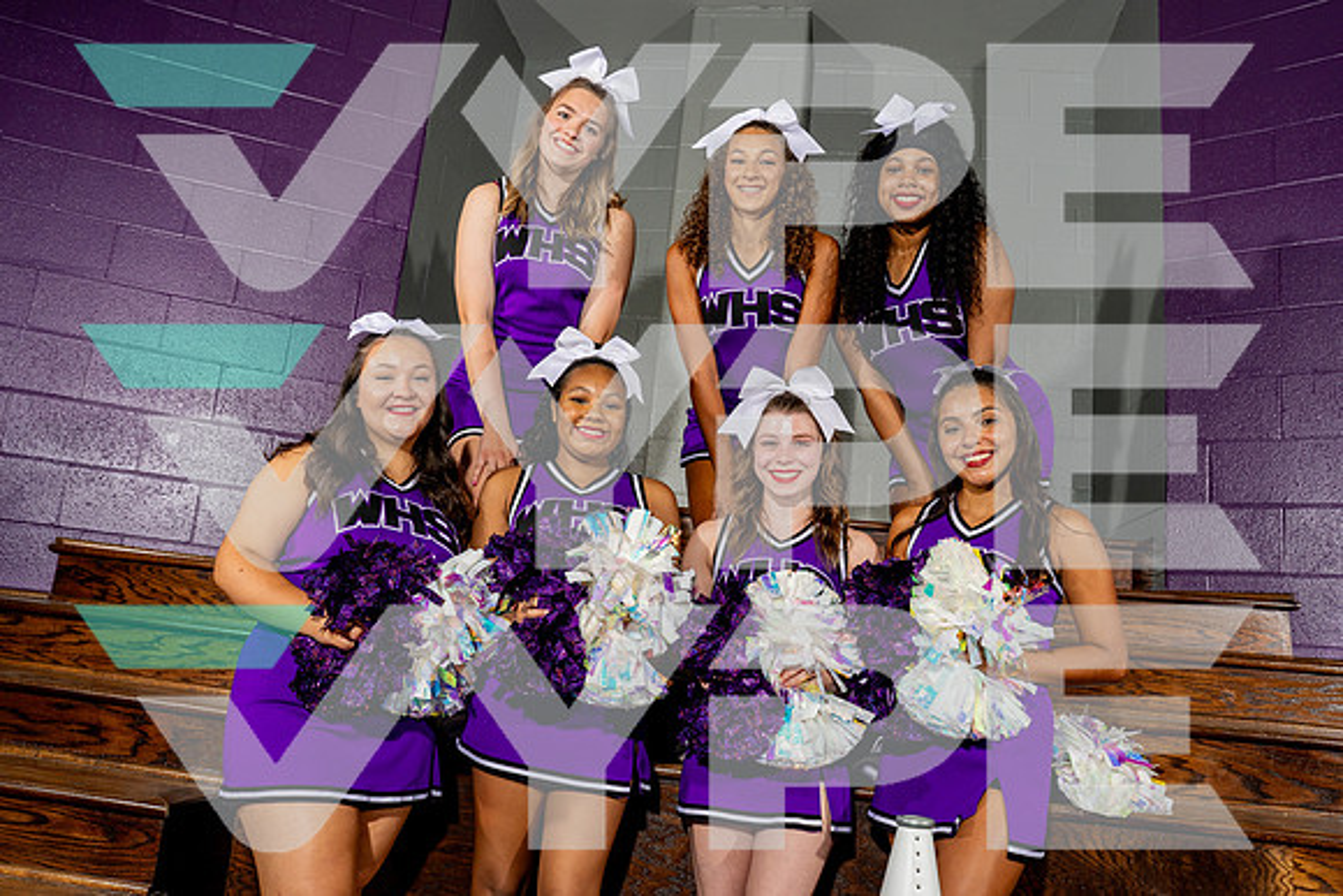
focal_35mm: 27
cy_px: 448
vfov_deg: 48.0
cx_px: 672
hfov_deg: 67.4
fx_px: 1007
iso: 500
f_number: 7.1
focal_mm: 27
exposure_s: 1/250
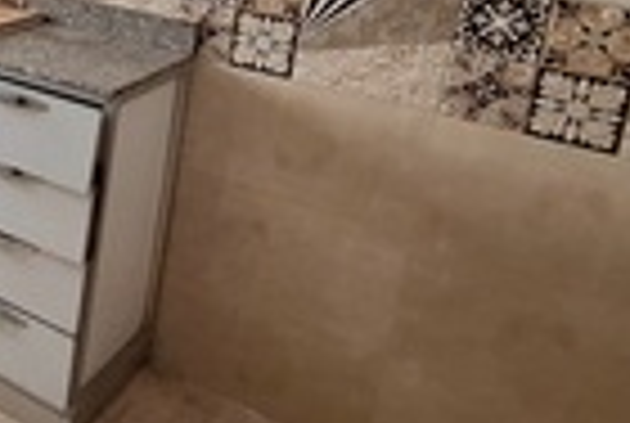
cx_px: -137
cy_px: -29
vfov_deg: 28.2
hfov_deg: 34.8
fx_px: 772
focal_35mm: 44
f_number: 2.2
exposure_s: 1/50
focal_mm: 1.74
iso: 80
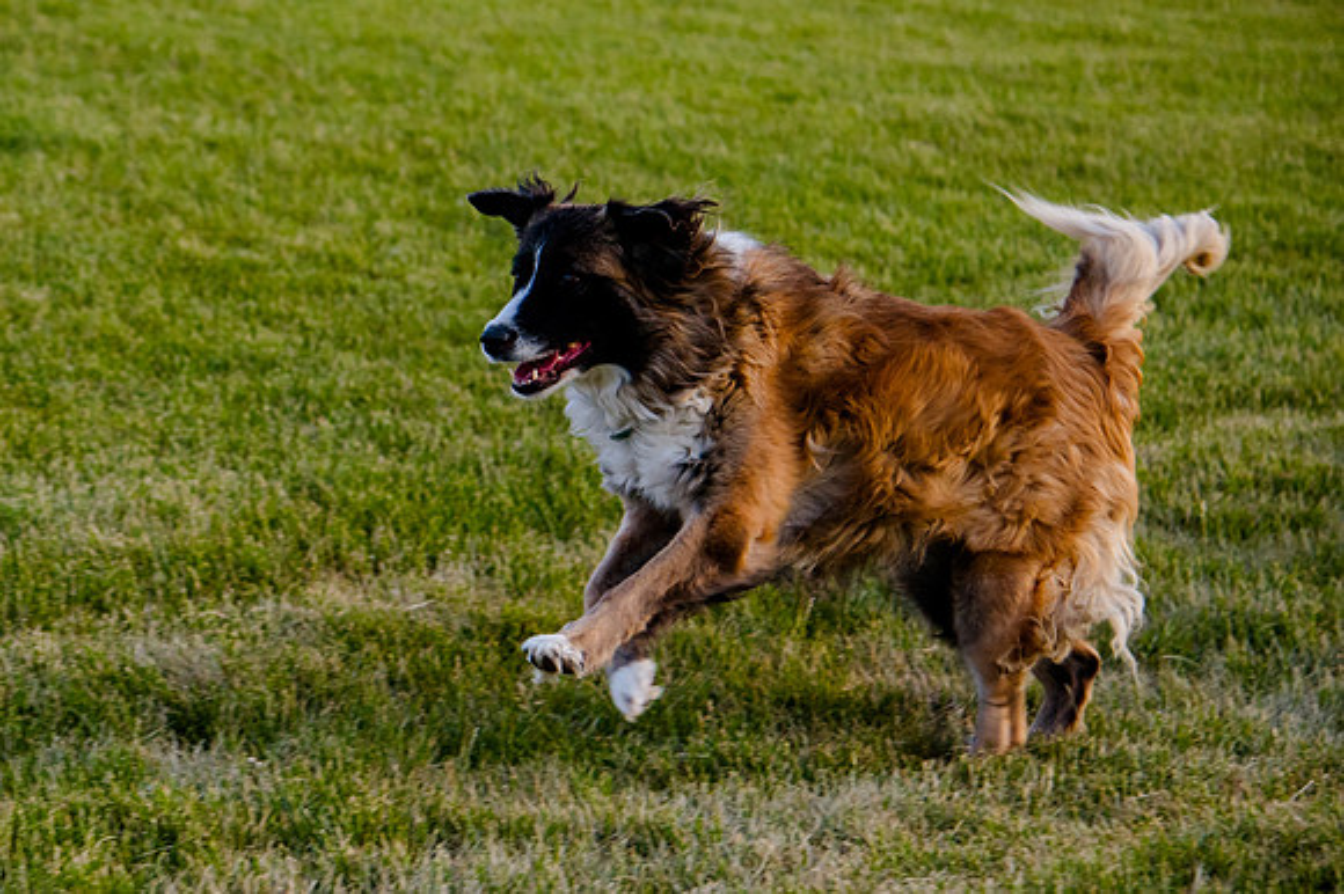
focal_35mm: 110
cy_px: 402
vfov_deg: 12.4
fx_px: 4118
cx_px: 157
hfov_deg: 18.3
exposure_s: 1/640
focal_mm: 62
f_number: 4
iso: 800
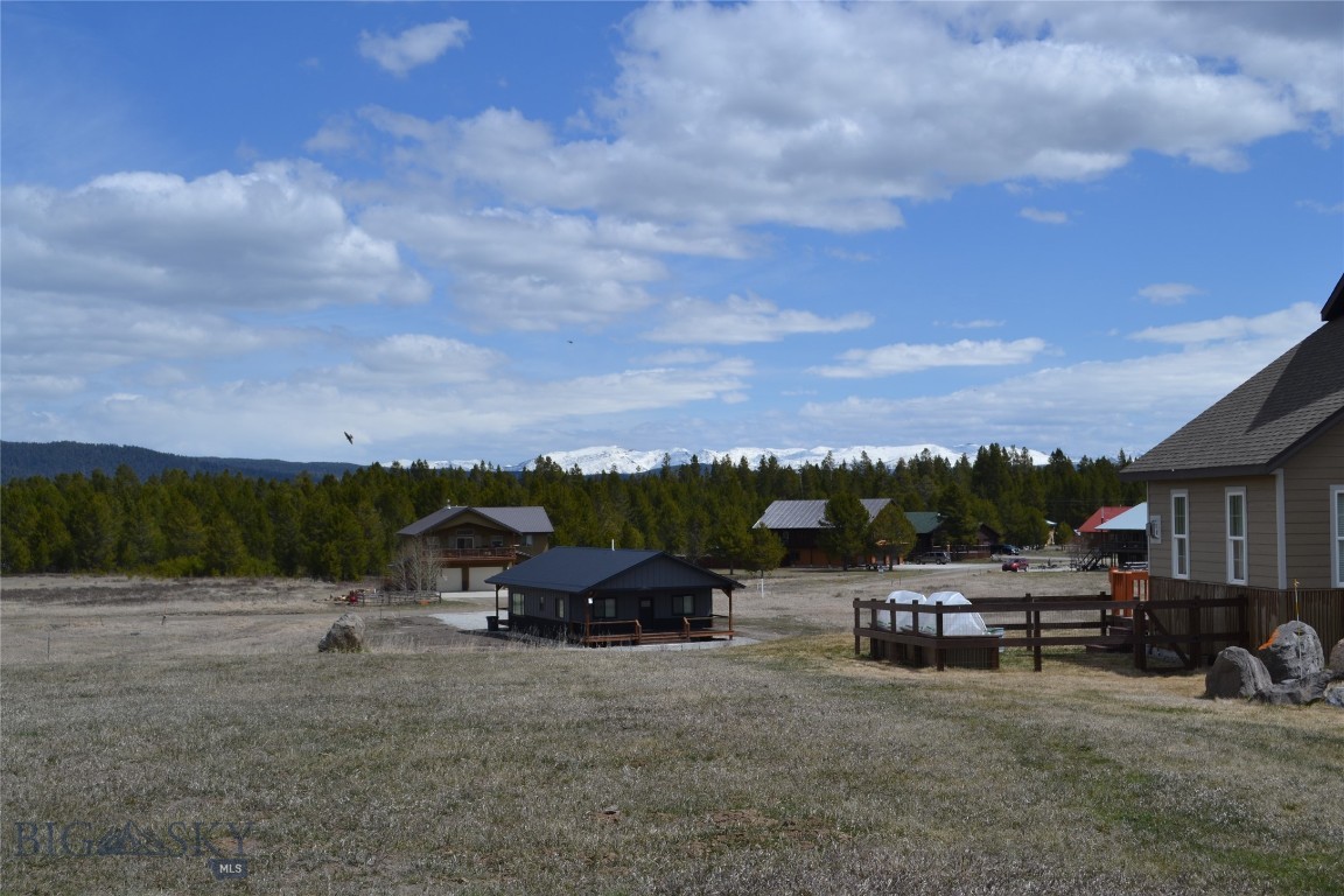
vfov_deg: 34.2
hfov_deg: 49.6
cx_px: 672
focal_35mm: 39
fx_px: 1456
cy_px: 448
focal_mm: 26
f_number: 9
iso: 100
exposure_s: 1/320
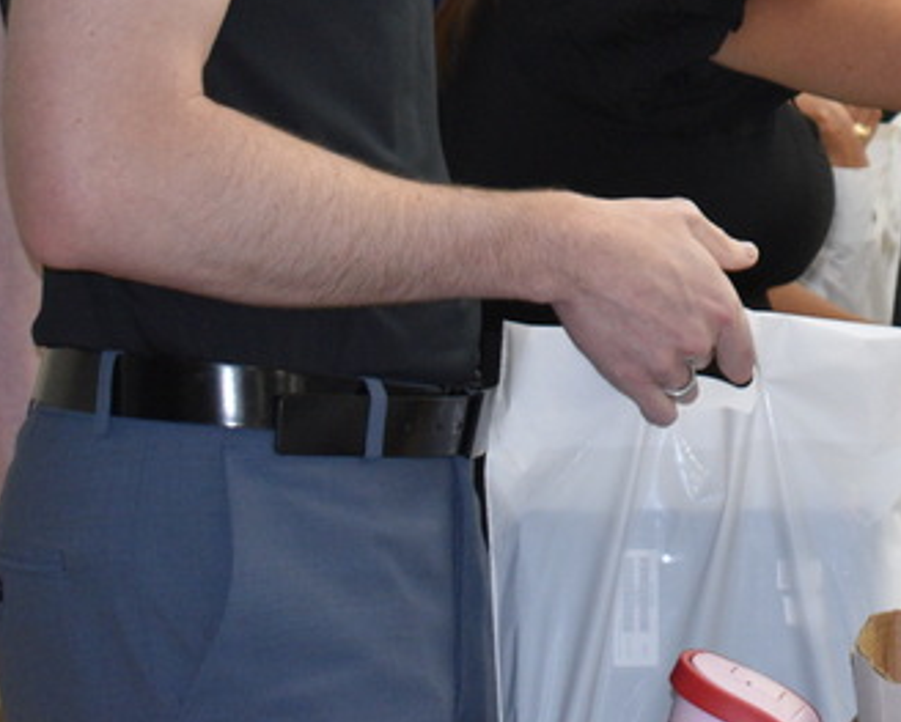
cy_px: -139
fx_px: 4217
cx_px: 1124
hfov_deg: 11.9
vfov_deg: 9.7
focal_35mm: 158
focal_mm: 36
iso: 800
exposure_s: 1/125
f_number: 4.8
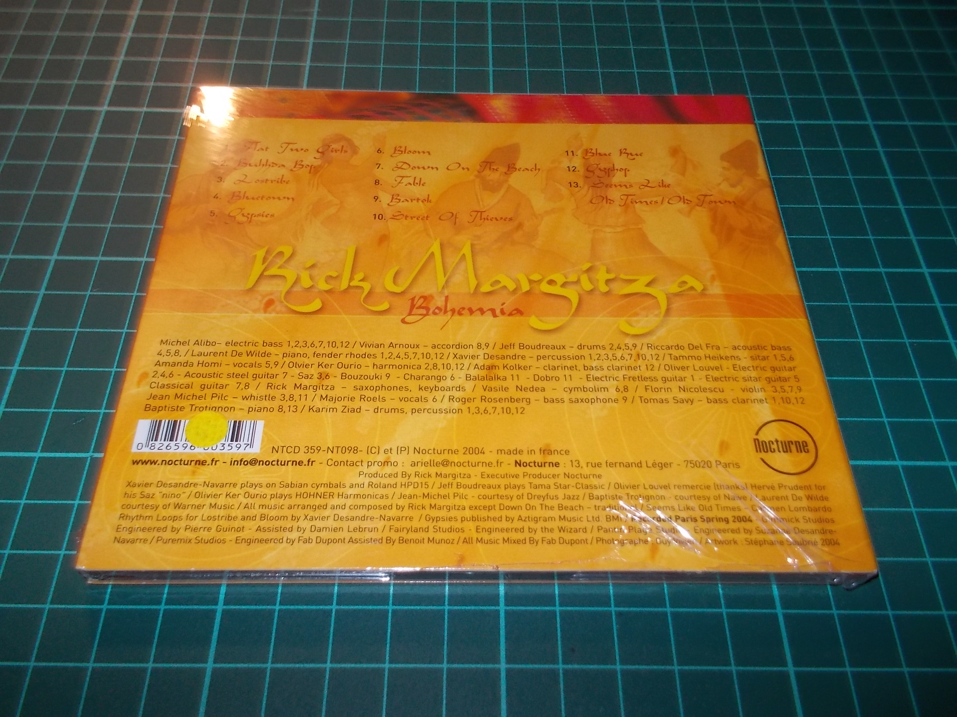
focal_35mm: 29
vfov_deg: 48.2
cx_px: 478
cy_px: 358
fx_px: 802
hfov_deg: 61.7
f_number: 3.3
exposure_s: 1/30
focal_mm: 4.1
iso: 200
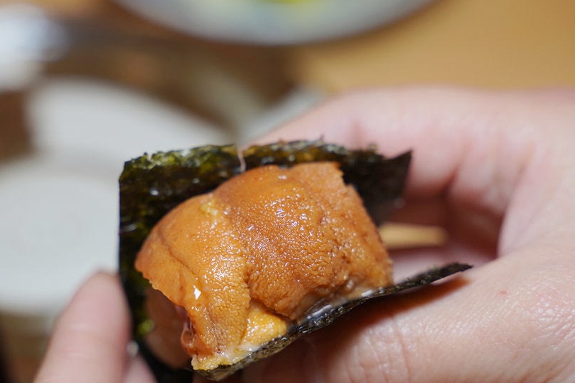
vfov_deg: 12.3
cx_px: 274
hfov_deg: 18.4
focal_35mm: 111
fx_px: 1773
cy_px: 242
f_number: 4
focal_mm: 75
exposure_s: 1/80
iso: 100
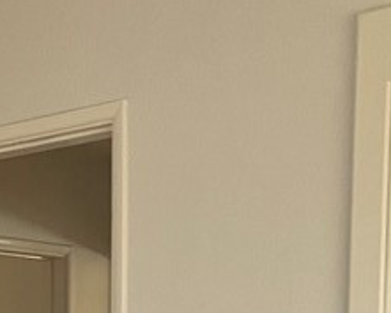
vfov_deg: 12.3
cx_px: -18
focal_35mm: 113
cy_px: 587
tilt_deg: -6.3
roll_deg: +1.0
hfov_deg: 16.6
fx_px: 1308
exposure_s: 1/60
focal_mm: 5.1
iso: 125
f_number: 1.6
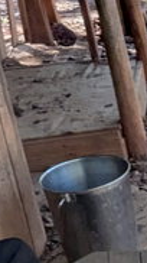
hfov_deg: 12.1
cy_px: -107
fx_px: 667
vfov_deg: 19.9
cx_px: -59
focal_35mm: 96
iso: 41
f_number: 2
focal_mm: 2.51
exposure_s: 1/264
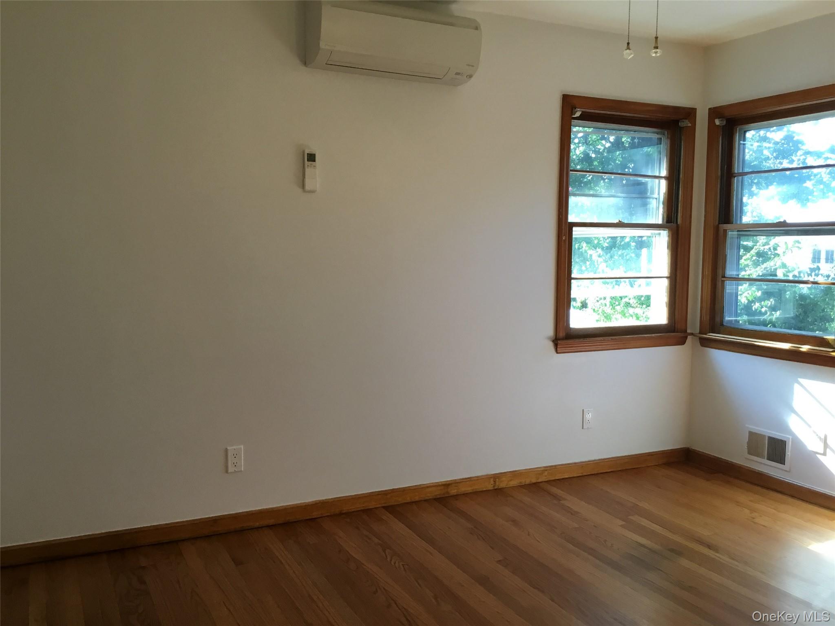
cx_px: 418
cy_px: 313
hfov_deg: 58.4
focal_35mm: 31
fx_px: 748
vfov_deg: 45.4
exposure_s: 1/40
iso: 32
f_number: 2.4
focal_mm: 3.3
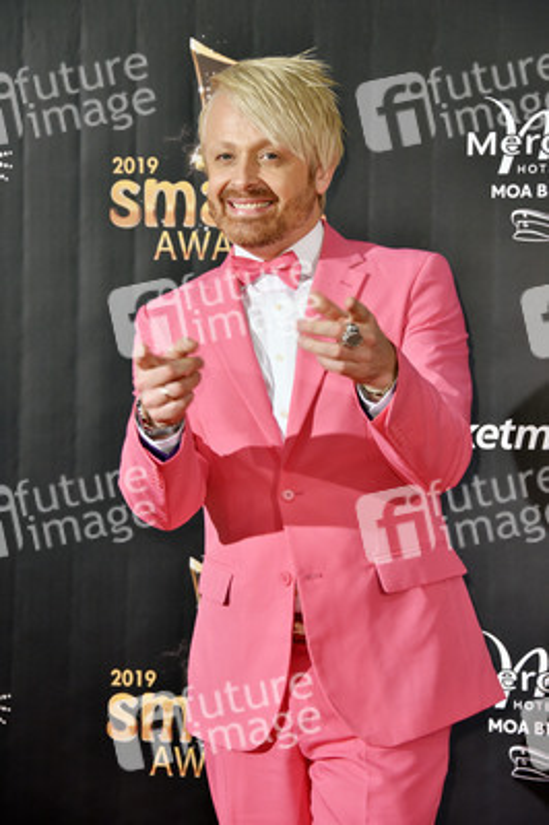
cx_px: 274
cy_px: 412
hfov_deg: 13.7
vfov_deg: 20.4
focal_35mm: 100
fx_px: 2291
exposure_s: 1/160
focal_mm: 100
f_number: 5.6
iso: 1000
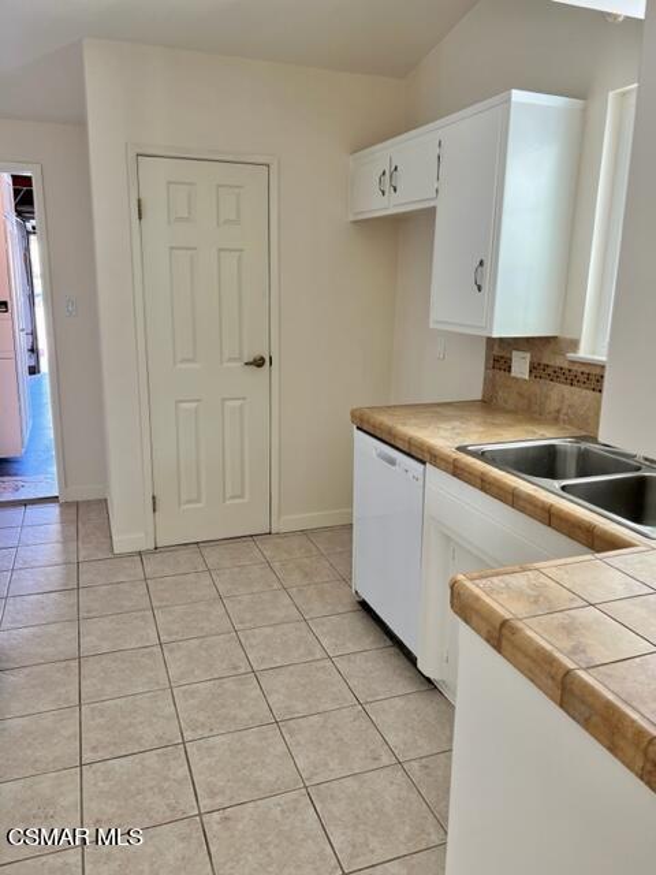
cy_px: 438
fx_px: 657
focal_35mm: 26
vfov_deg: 67.3
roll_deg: +0.3
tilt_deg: -12.6
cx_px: 328
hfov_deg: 53.1
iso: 64
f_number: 1.5
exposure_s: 1/60
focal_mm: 5.7
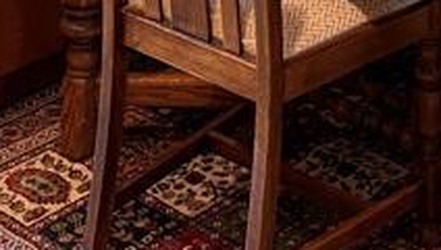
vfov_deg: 8.1
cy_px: -538
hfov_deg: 16.8
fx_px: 1476
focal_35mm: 126
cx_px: 389
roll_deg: -1.7
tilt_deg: -4.3
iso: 320
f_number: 1.78
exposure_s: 1/60
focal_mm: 6.76
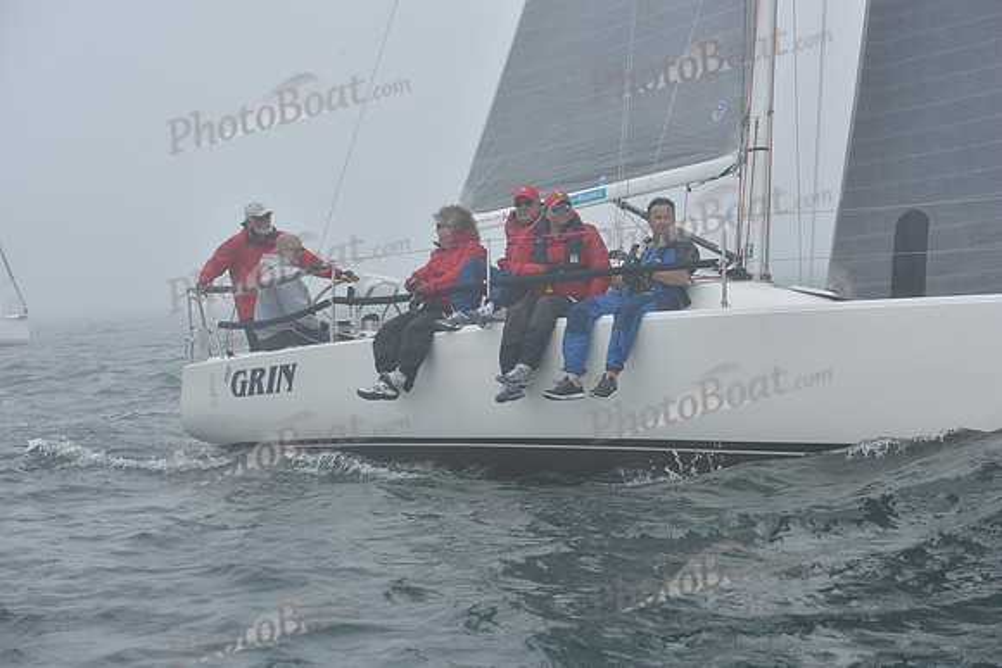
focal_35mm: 86
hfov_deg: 23.6
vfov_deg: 15.9
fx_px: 2394
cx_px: 501
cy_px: 334
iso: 250
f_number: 7.1
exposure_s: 1/800
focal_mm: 86
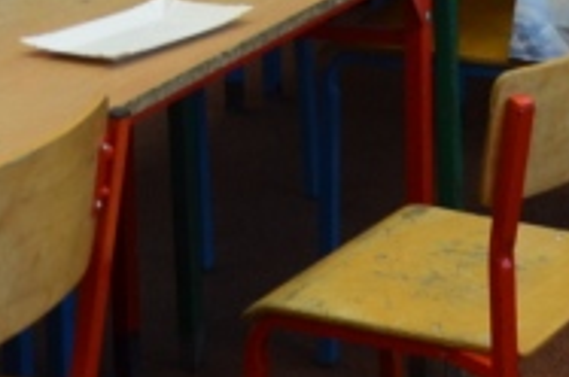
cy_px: -401
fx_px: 2335
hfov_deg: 12.1
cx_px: 1205
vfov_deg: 8.7
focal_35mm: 148
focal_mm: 18
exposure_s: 1/60
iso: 500
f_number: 4
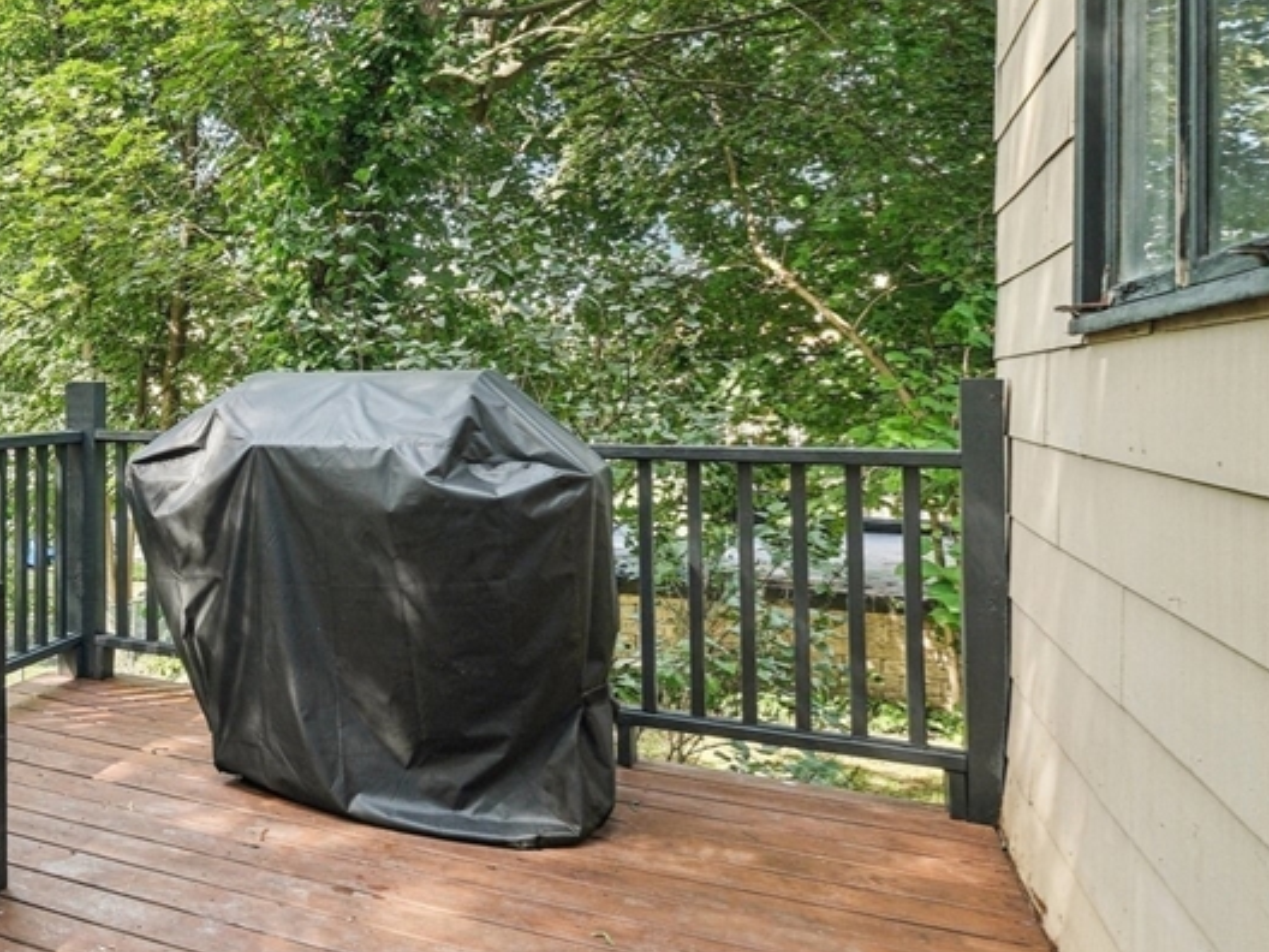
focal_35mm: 28
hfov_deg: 53.9
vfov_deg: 49.6
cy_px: 405
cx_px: 89
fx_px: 1026
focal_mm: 10
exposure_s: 1/55
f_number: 5.6
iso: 320
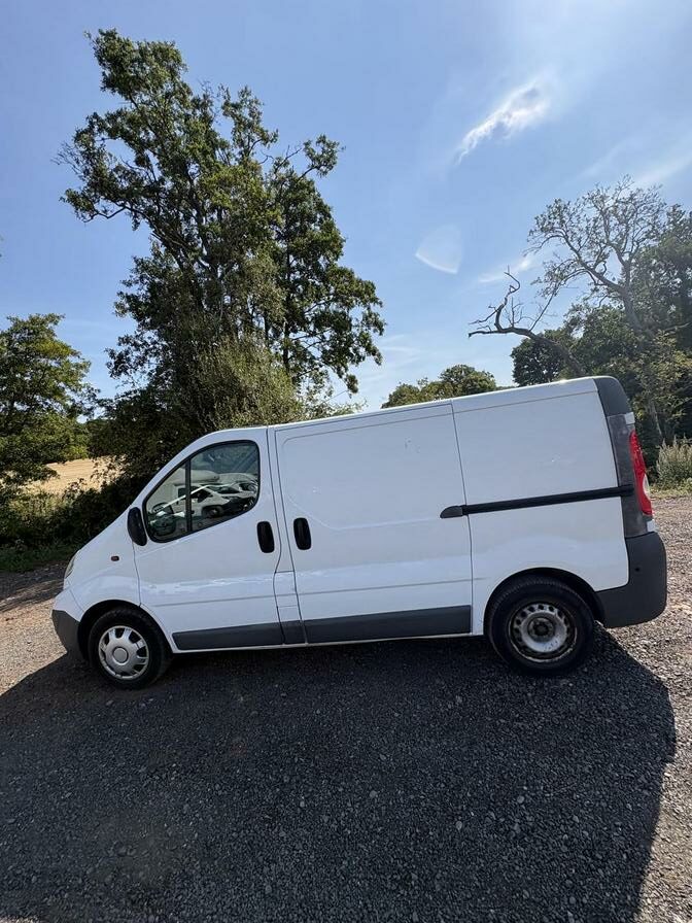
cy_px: 462
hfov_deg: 85.7
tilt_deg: +9.0
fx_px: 373
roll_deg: +7.6
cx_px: 346
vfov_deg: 102.1
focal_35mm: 14
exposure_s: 1/1789
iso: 40
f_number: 2.2
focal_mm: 2.22
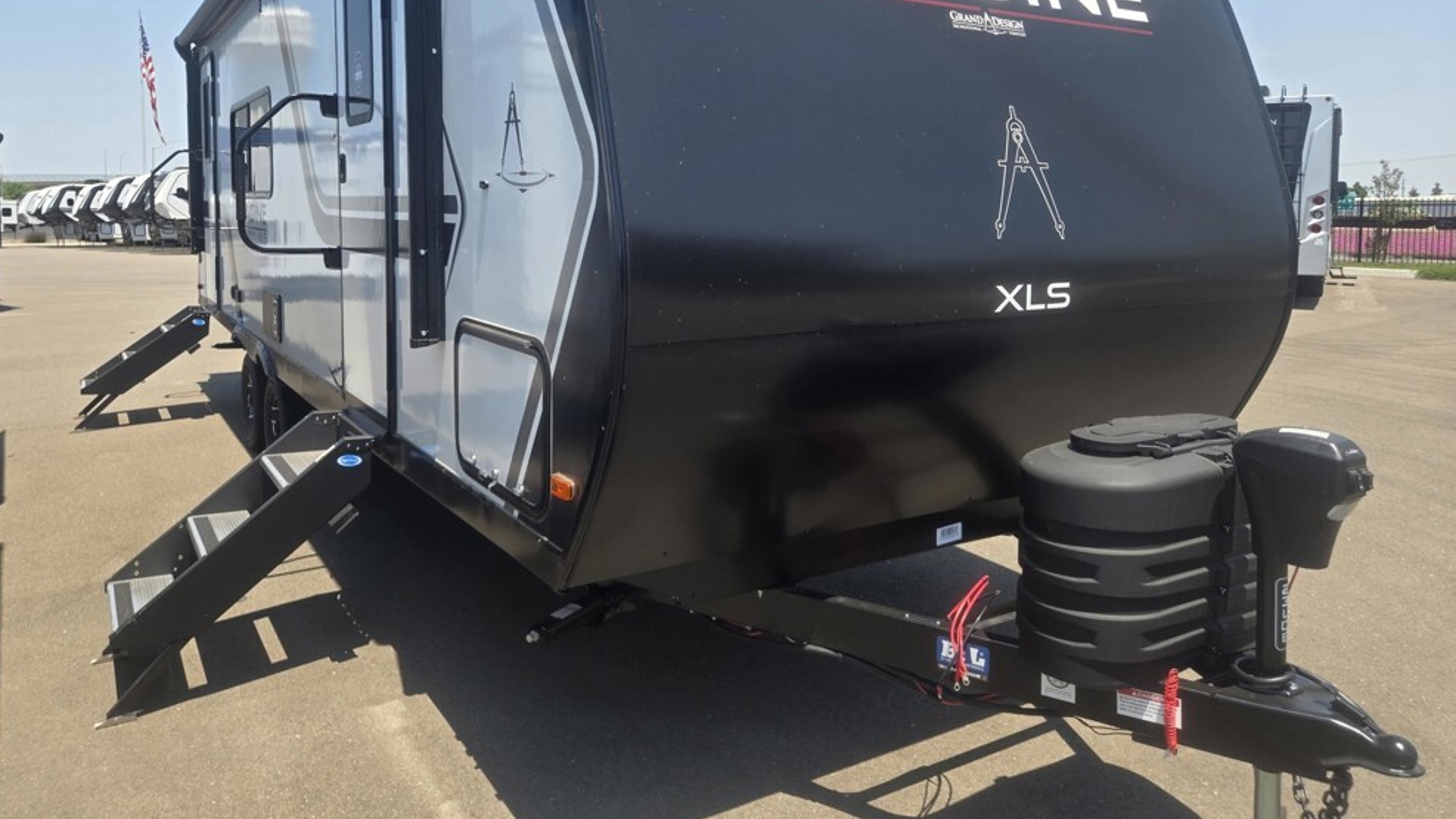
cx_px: 704
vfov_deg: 43.9
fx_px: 1004
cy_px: 292
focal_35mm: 26
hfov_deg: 71.9
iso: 25
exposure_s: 1/963
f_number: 1.8
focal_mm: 5.4
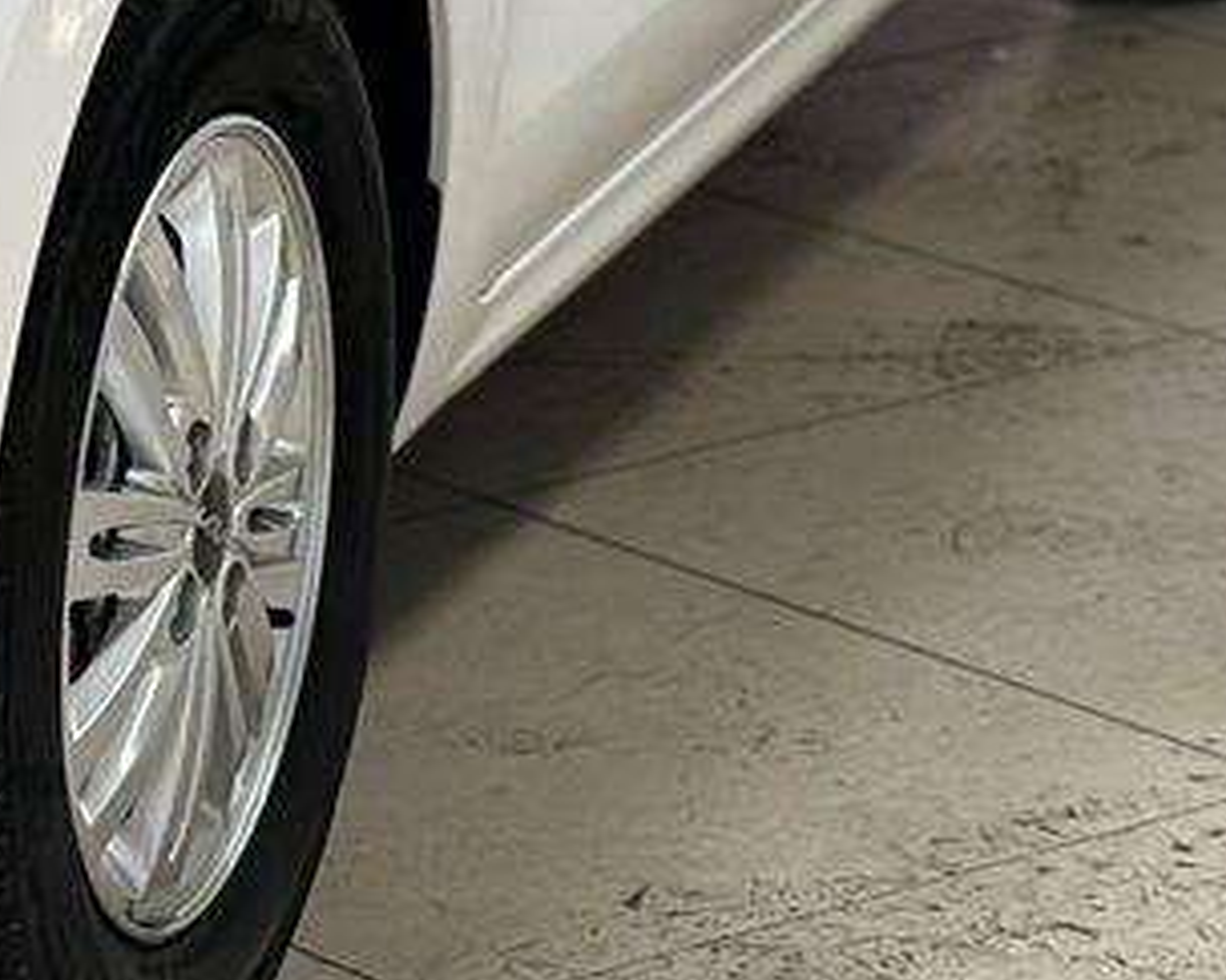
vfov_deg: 6.9
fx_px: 8053
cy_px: -161
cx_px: -903
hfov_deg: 8.4
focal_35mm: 222
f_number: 1.78
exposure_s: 1/100
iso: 64
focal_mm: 6.86
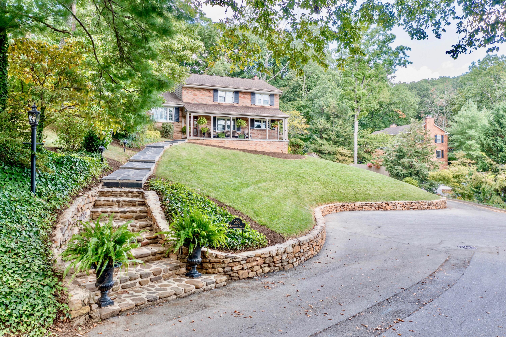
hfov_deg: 65.5
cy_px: 168
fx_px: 393
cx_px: 253
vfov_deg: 46.4
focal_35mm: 28
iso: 100
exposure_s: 1/120
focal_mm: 10.26
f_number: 4
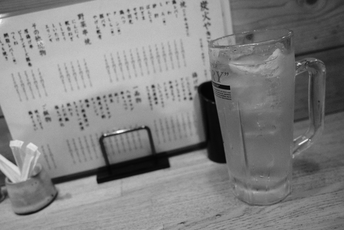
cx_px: 172
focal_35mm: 28
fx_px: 268
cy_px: 115
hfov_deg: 65.5
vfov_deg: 46.4
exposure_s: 1/50
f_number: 2.8
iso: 160
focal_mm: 18.3
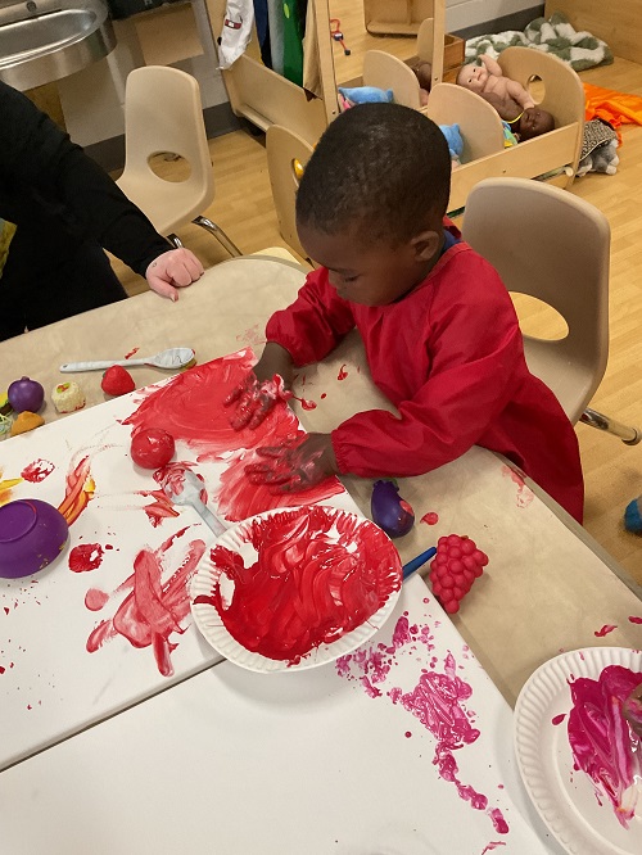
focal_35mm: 29
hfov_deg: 48.3
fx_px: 717
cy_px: 428
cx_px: 321
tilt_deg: -45.3
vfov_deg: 61.6
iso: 160
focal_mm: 3
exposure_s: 1/60
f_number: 1.8
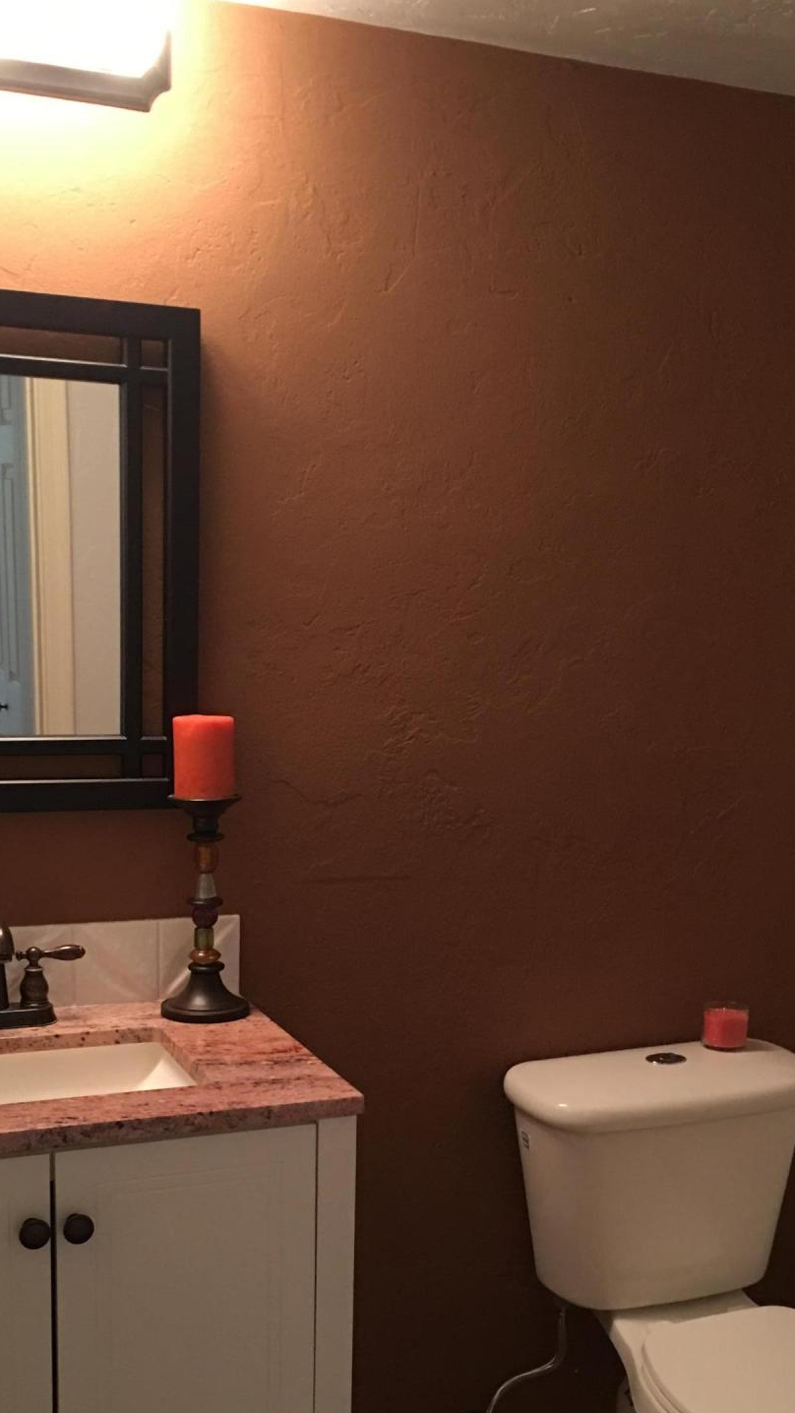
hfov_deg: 27.1
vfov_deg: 45.8
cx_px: 409
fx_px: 1649
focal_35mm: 44
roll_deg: -2.1
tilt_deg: -12.4
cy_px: 913
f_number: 2.2
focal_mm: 4.15
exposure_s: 1/4
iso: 50
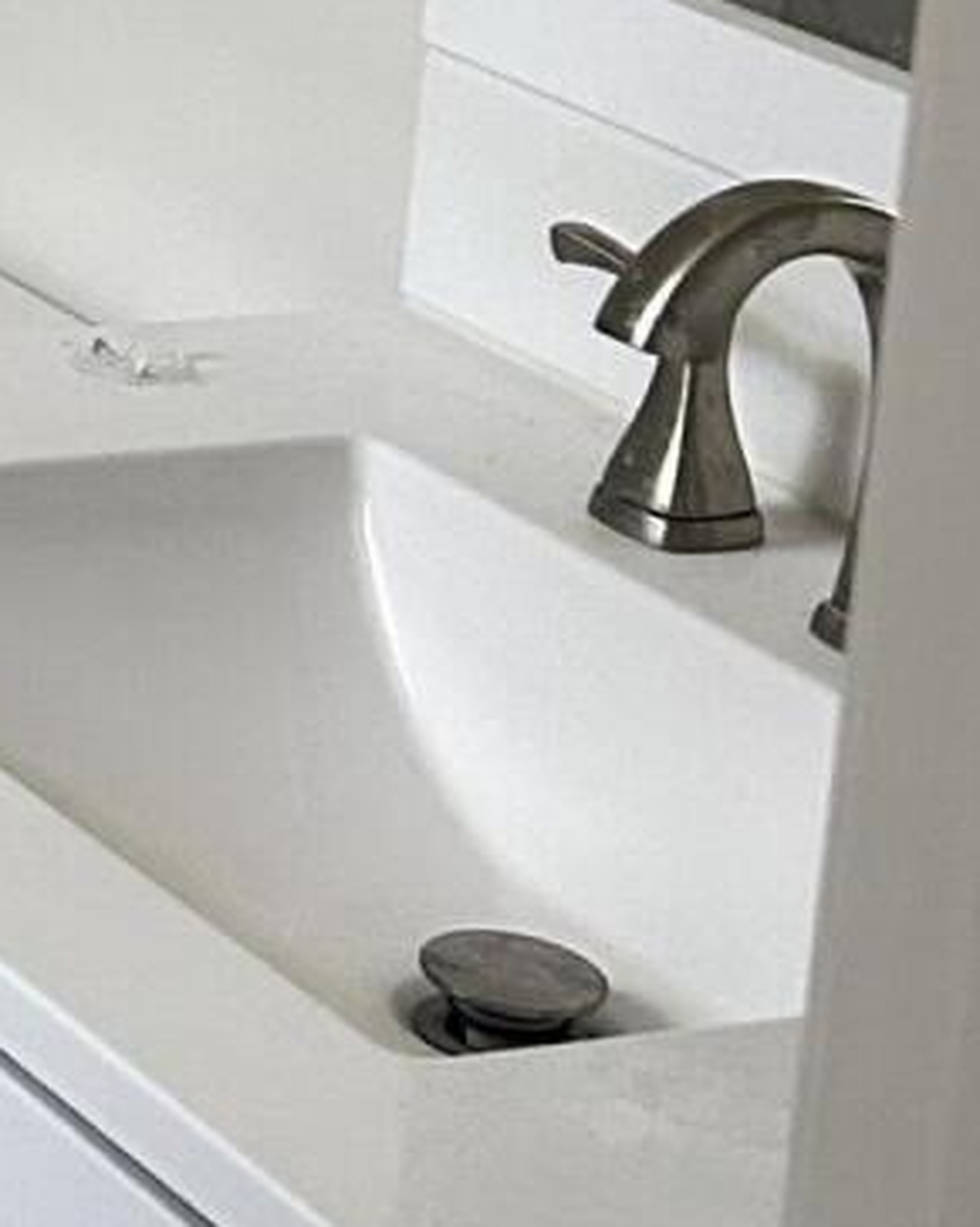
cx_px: -1284
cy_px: -497
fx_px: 5080
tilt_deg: -9.9
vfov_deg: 13.2
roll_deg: -3.1
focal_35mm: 140
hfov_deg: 9.8
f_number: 1.5
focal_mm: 5.7
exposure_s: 1/60
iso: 250
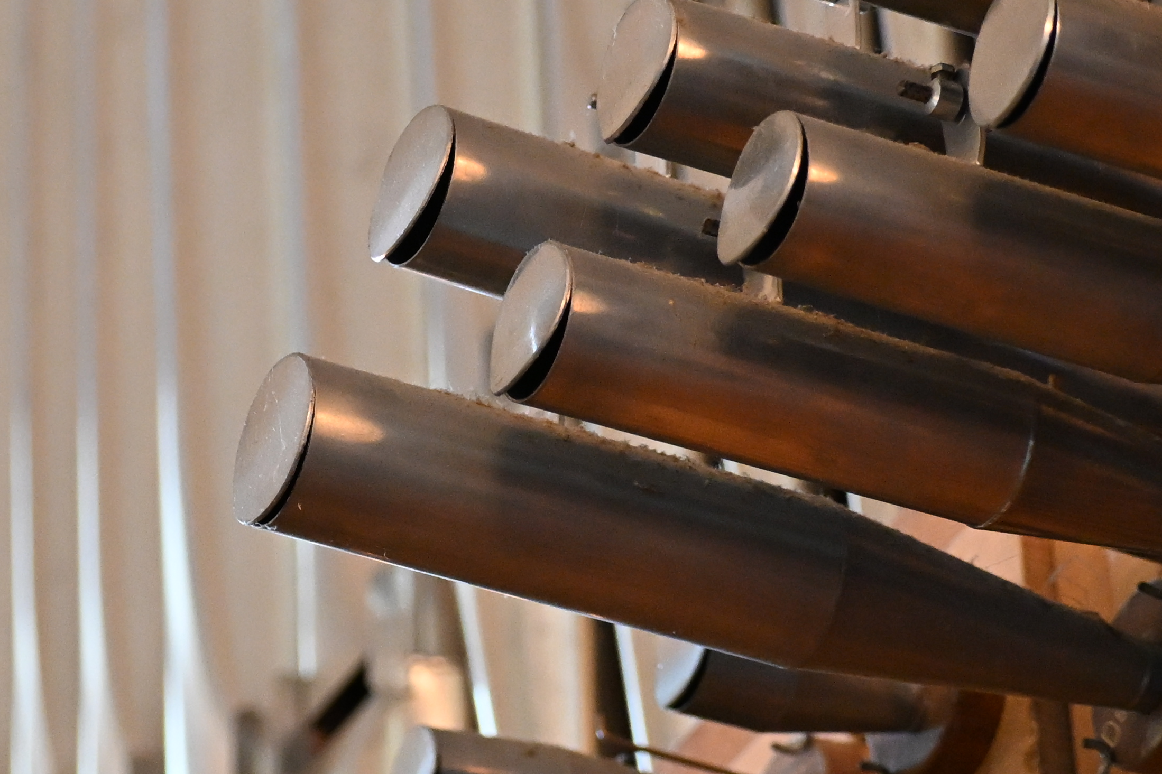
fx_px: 6132
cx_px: 72
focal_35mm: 190
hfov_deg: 10.8
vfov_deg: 7.2
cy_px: 482
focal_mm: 50
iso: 3200
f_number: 4.5
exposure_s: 1/80
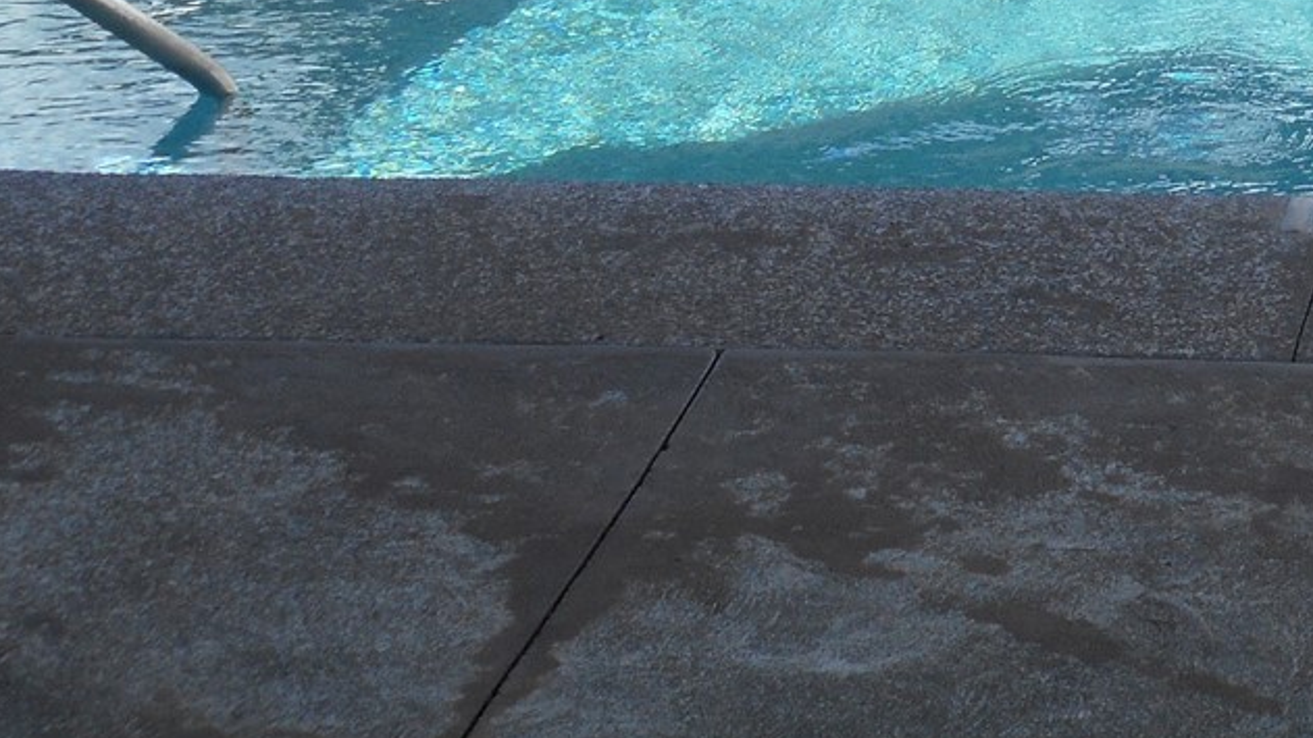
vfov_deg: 8.4
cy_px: -447
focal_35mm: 141
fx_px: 4909
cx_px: 1390
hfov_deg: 14.9
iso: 80
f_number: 4.9
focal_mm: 9.1
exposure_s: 1/250
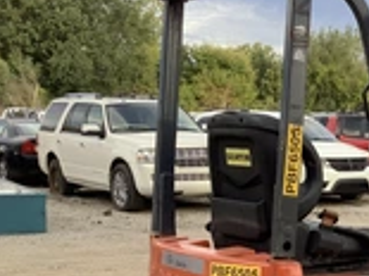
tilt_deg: -9.9
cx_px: 398
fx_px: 852
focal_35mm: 80
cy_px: 245
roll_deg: -1.6
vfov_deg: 18.1
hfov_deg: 23.1
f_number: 2.4
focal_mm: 3.3
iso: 25
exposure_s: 1/149
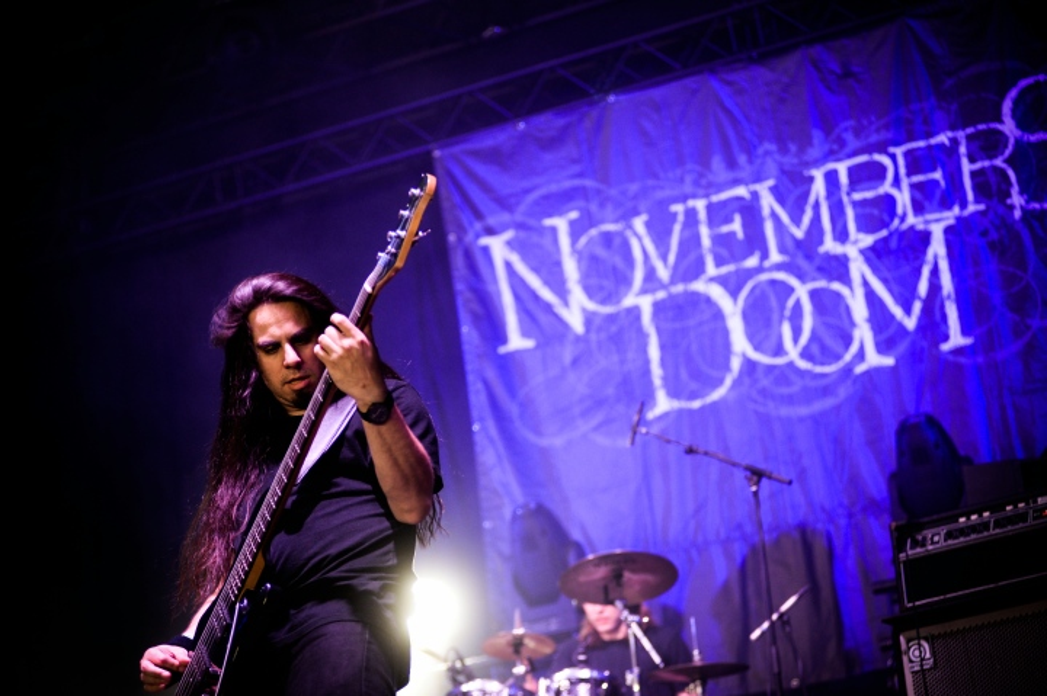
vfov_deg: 17.0
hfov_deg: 25.4
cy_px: 348
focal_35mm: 80
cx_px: 524
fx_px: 2325
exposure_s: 1/125
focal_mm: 80
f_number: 2.8
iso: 1600
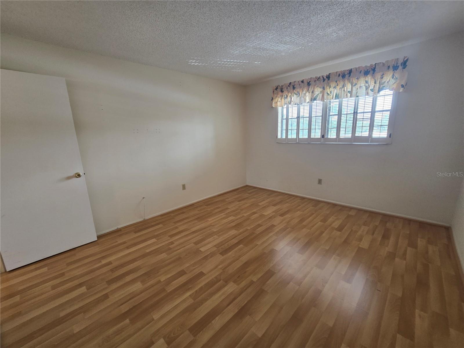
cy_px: 174
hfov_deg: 106.2
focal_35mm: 13
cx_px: 232
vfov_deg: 89.9
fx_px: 174
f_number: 2.2
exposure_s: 1/60
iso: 125
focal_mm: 2.2
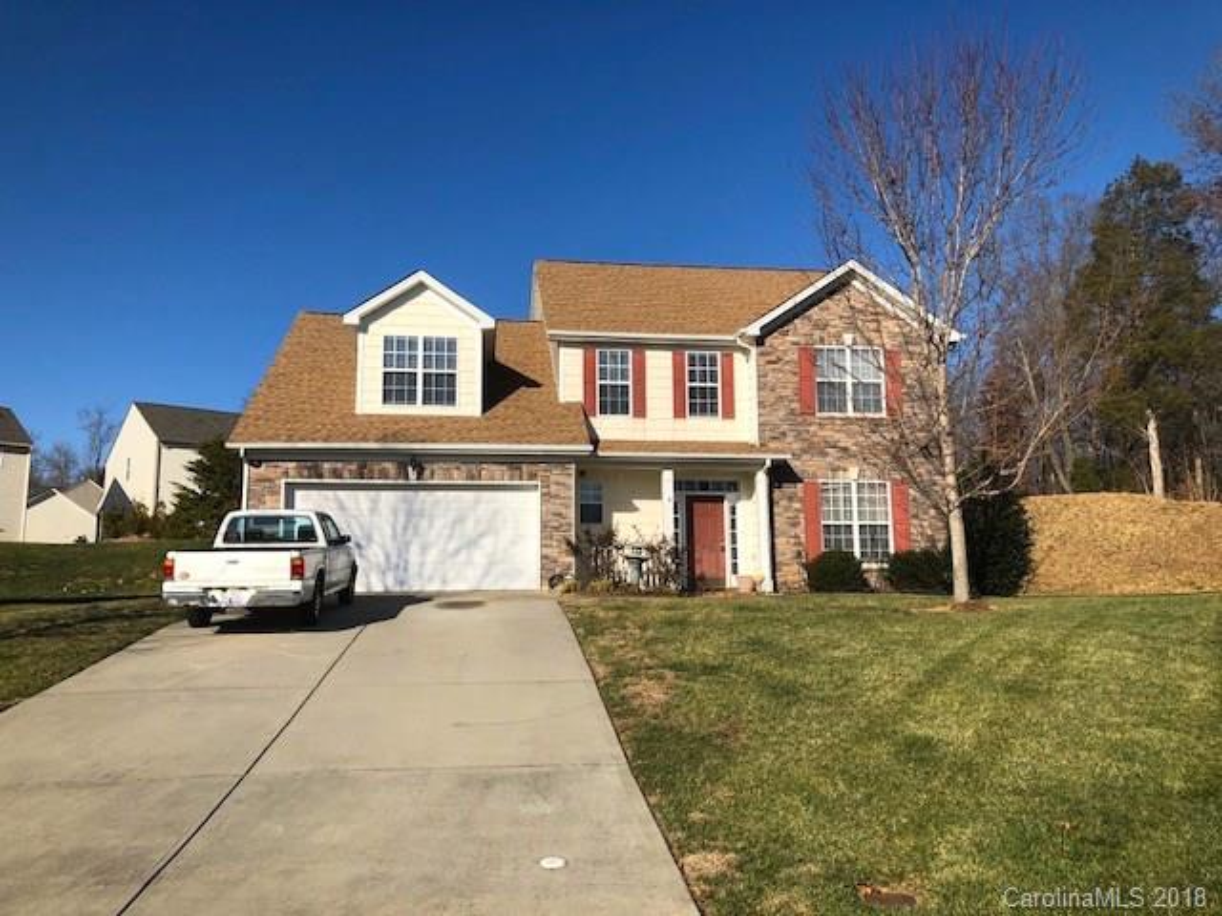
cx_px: 611
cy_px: 458
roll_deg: -0.1
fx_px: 988
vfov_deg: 49.7
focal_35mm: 28
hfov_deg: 63.4
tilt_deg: +8.6
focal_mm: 3.99
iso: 20
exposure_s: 1/3040
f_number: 1.8
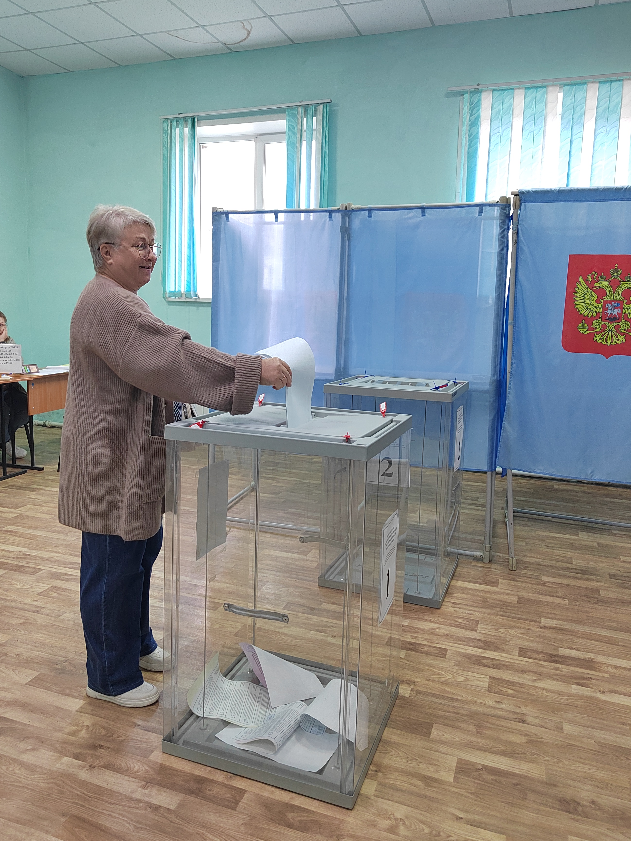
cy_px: 391
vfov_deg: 67.2
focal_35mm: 26
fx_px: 632
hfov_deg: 53.0
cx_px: 302
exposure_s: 1/100
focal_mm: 5.52
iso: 1619
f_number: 1.9
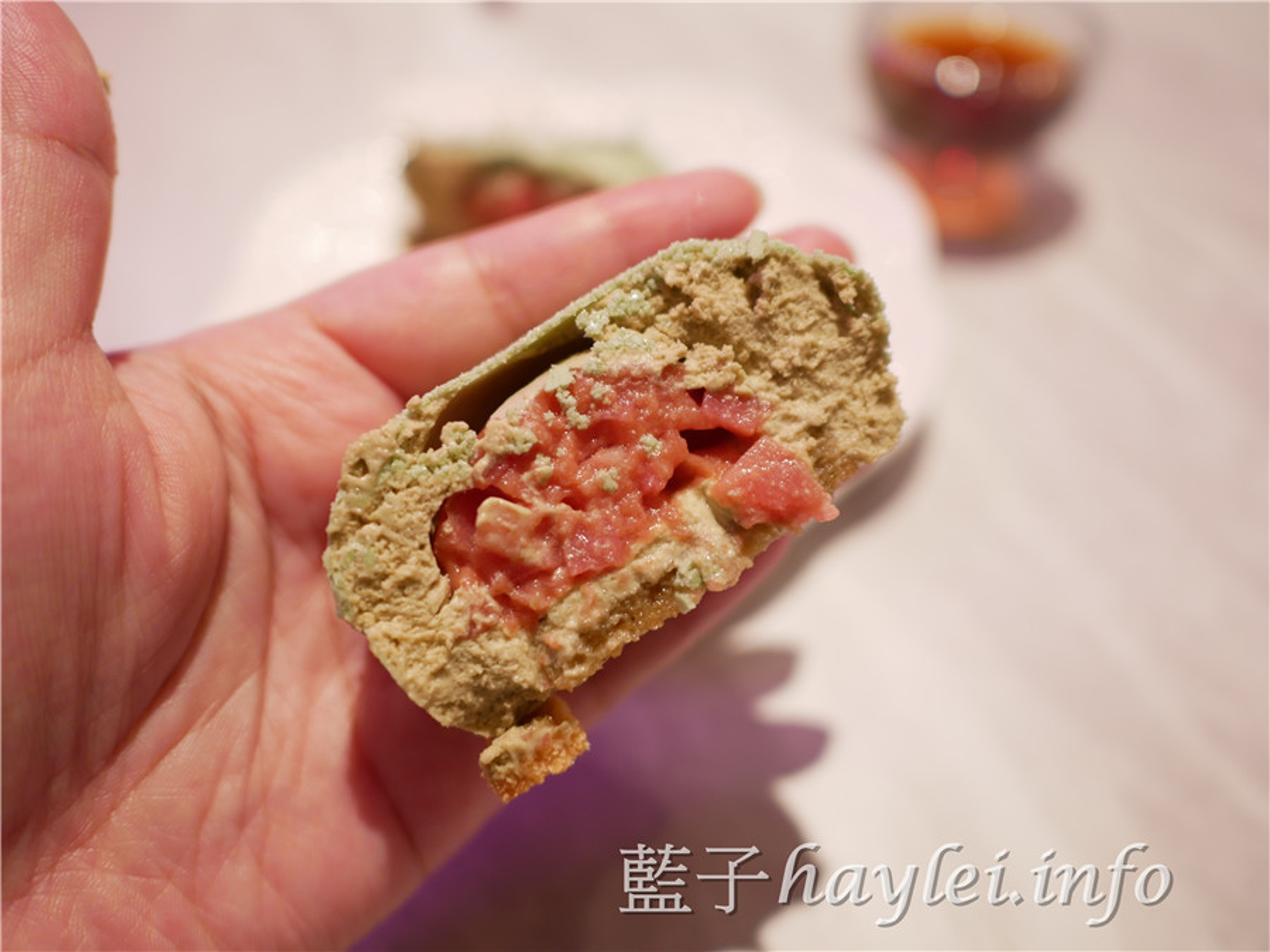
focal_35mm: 30
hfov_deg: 60.0
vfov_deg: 46.8
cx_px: 635
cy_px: 476
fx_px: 1101
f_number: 1.7
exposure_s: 1/60
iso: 200
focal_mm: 15
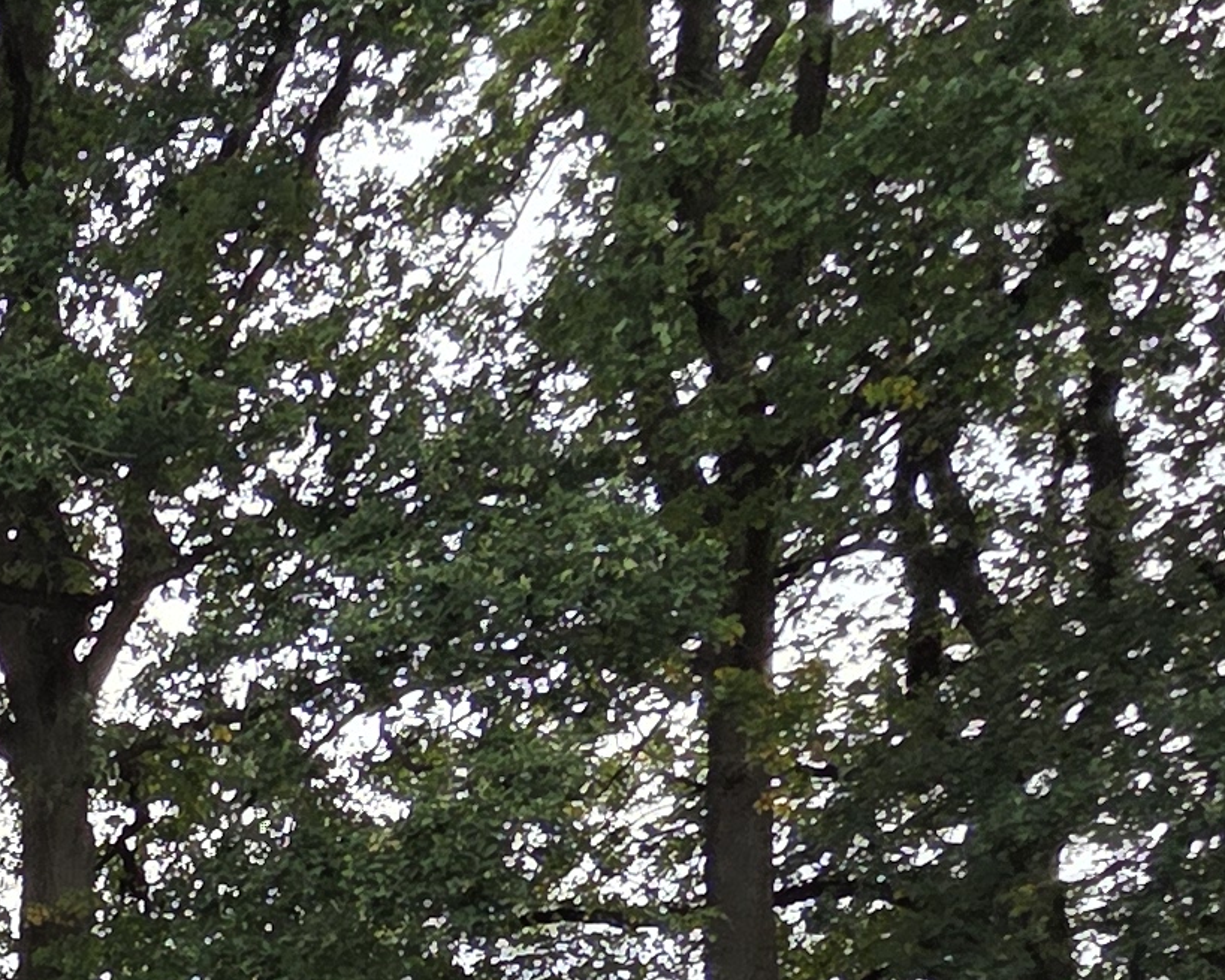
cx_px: -896
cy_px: 1631
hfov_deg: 21.6
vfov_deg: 19.8
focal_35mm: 62
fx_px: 2248
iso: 50
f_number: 2.2
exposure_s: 1/346
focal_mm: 2.2
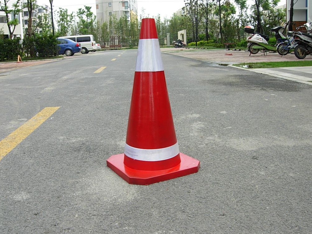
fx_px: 333
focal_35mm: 37
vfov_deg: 38.7
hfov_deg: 50.1
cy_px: 116
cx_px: 154
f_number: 6.1
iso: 50
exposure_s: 1/124
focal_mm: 7.5
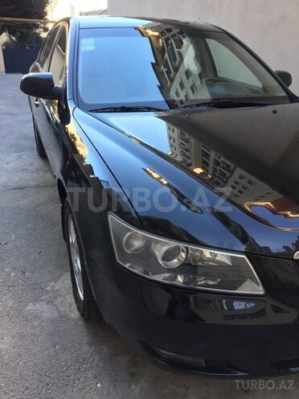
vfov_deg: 61.7
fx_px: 334
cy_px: 200
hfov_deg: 48.2
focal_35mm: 29
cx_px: 150
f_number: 2.2
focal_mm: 4.15
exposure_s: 1/100
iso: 50
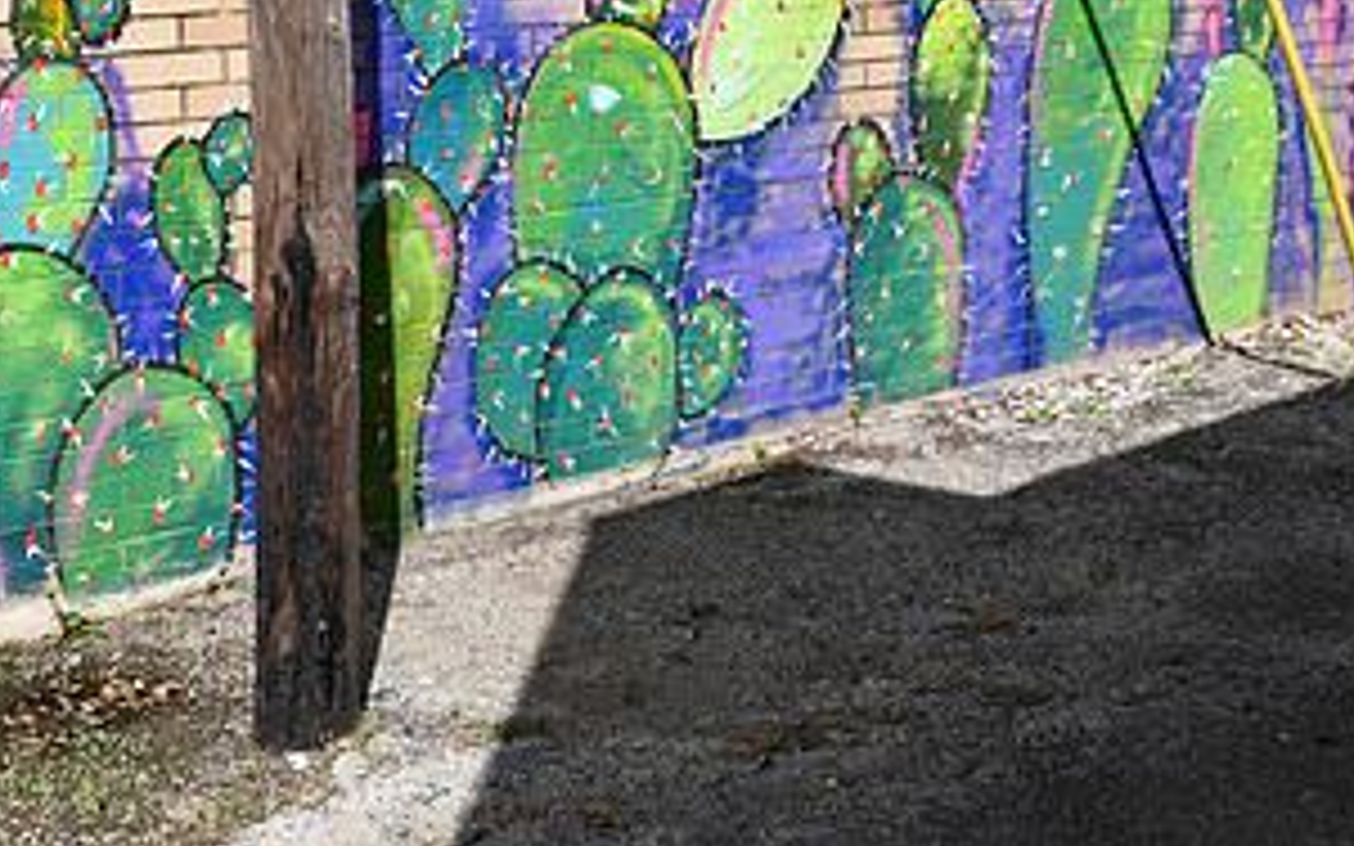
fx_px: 2177
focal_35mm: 59
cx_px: 414
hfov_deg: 34.1
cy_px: 65
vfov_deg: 21.4
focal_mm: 20
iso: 100
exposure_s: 1/320
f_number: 9
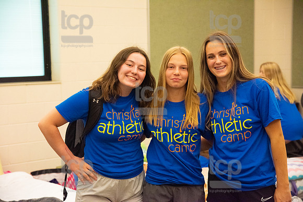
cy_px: 101
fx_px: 716
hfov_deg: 23.9
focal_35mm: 85
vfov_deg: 16.1
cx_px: 152
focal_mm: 85
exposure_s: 1/400
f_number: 5
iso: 6400
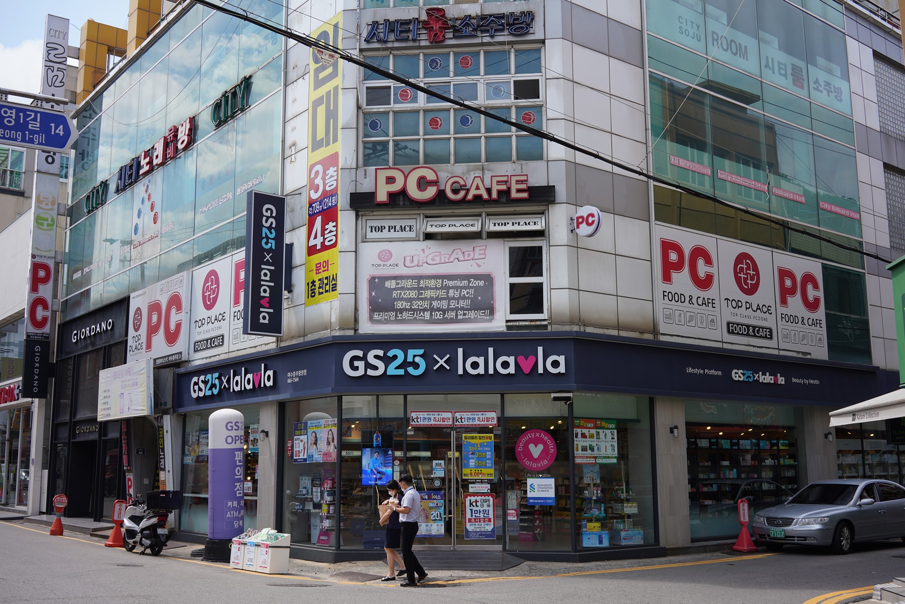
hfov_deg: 54.4
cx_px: 452
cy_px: 302
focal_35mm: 35
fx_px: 880
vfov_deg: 37.9
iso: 100
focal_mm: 35
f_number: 9
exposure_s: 1/125
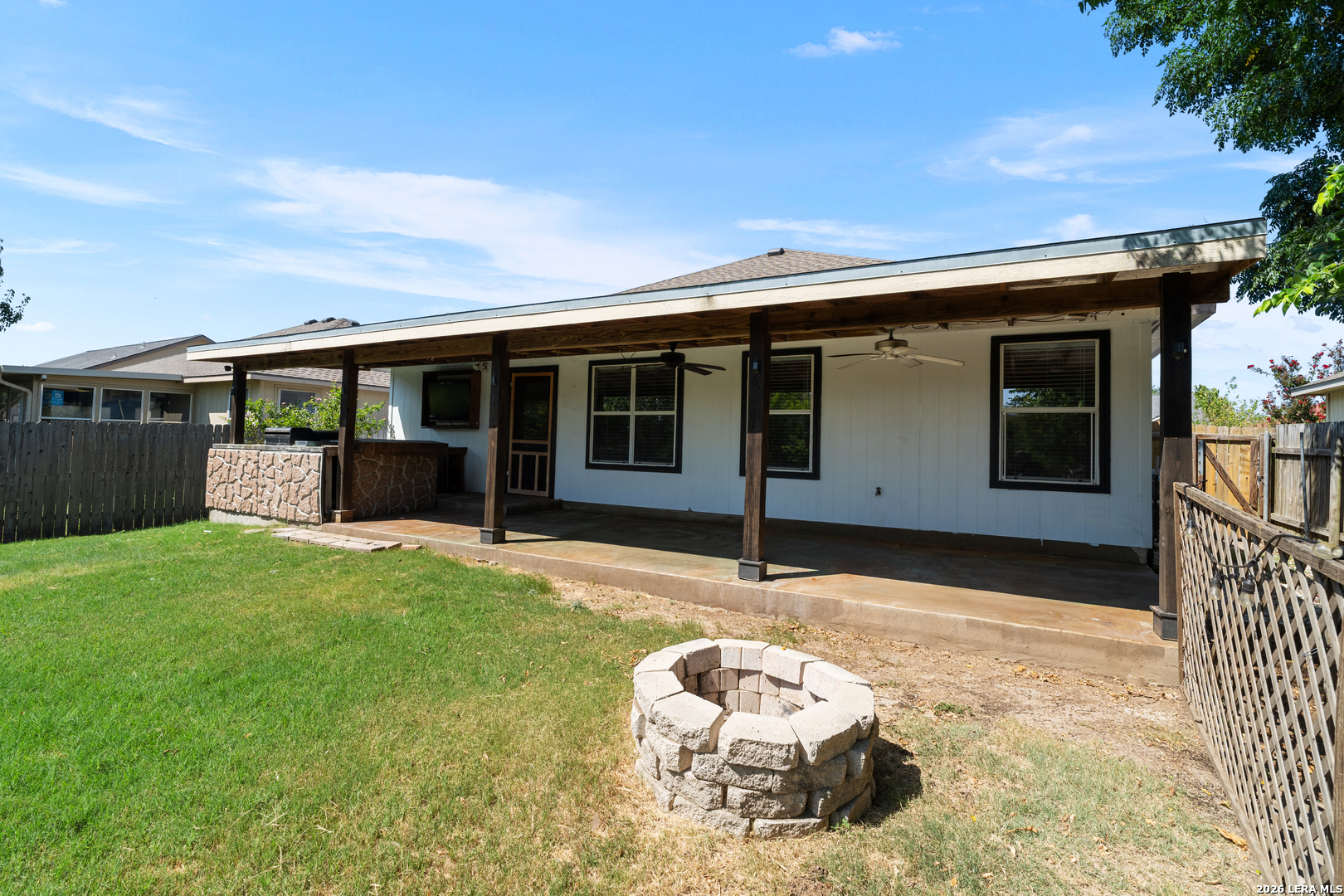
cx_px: 672
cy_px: 448
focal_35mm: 16
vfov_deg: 73.7
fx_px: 597
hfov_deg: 96.7
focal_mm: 16
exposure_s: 1/100
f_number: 10
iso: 250
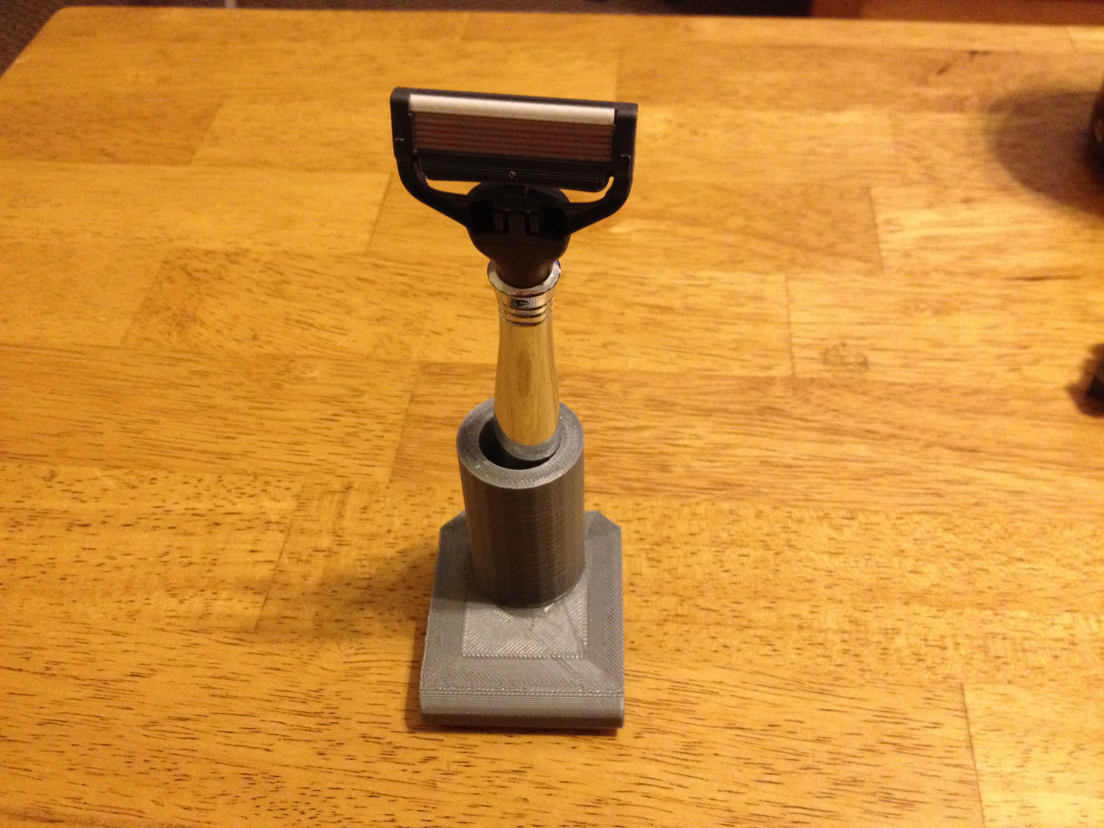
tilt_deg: -48.9
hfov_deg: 52.6
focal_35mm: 35
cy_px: 414
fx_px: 1116
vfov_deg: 40.7
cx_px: 552
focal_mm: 4.28
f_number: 2.4
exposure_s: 1/15
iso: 400
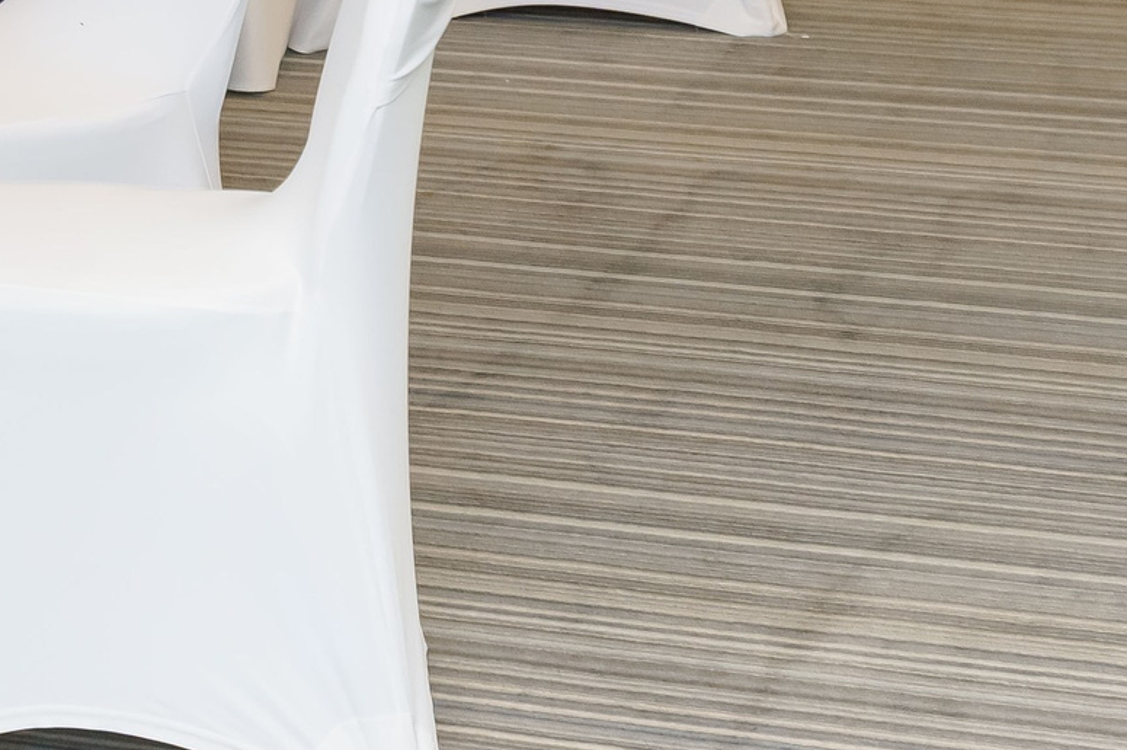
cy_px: -334
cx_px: -441
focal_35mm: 135
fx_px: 4224
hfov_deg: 14.4
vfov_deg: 9.9
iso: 3200
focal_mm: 39
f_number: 4.5
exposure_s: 1/125
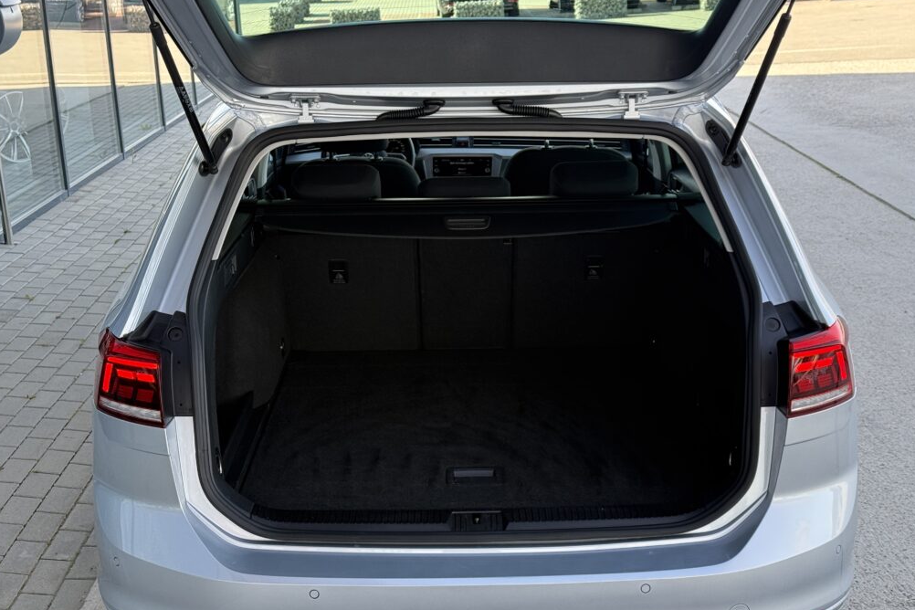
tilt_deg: -16.8
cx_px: 459
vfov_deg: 26.5
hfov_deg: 38.9
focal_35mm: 51
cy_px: 342
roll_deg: +1.7
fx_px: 1296
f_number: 1.78
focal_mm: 6.76
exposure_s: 1/287
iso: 80
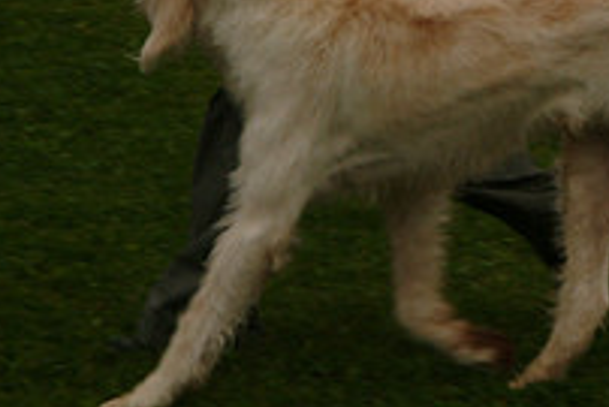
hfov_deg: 6.5
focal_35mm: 318
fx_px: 5383
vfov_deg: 4.3
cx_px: 416
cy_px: -167
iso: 400
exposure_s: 1/125
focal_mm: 74
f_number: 16
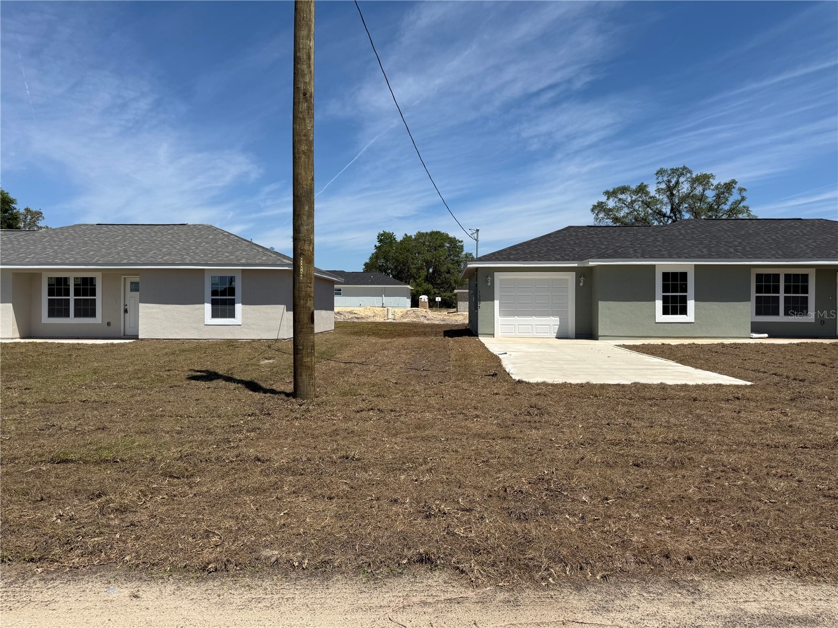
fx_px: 581
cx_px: 419
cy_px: 314
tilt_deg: +1.0
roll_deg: -1.2
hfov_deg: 71.6
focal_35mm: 24
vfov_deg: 56.8
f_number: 1.78
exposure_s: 1/7353
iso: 80
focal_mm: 6.76
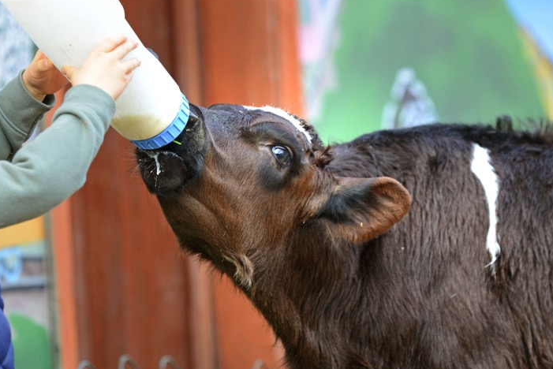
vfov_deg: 6.0
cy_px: 198
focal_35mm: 231
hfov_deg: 8.9
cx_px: 161
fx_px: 3550
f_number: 4.5
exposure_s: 1/500
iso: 800
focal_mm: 135
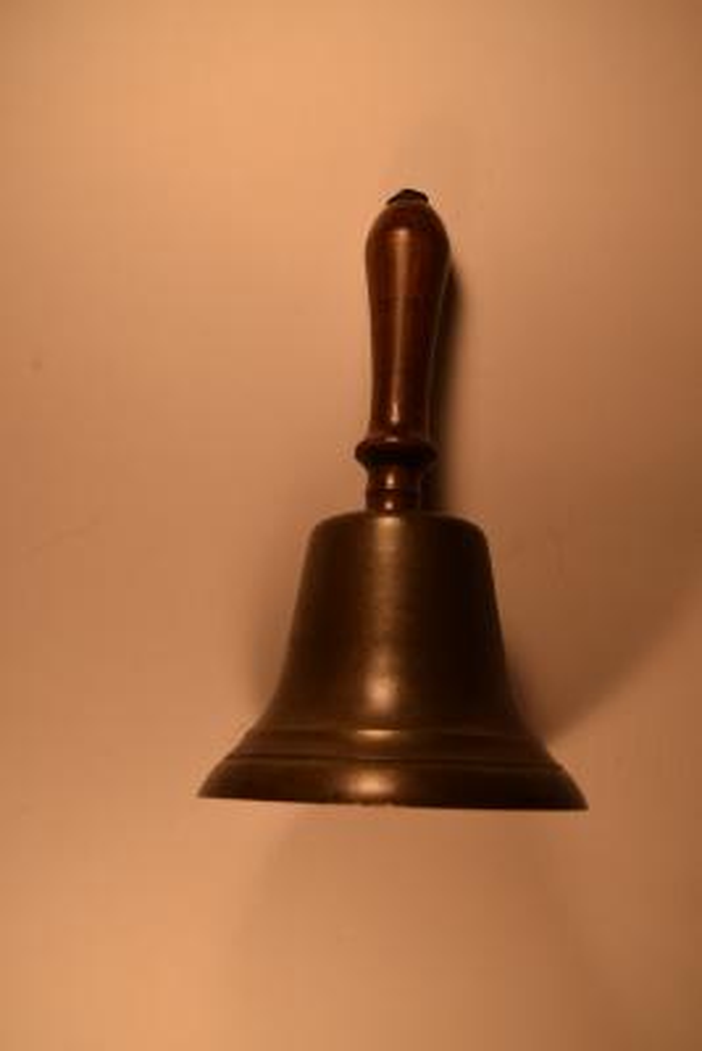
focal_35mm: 38
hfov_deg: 35.5
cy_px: 526
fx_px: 1096
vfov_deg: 51.3
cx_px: 351
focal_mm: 25
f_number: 7.1
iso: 200
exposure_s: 1/320
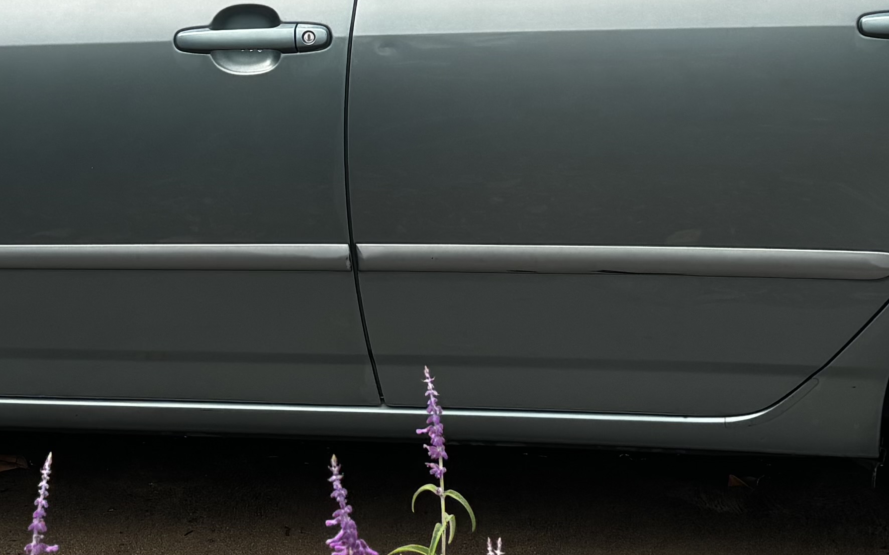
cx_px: 398
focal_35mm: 89
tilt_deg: -15.2
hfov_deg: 23.3
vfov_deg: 14.2
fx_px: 2156
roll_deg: -0.1
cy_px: -142
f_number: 1.6
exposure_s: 1/1248
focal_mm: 5.96
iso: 50
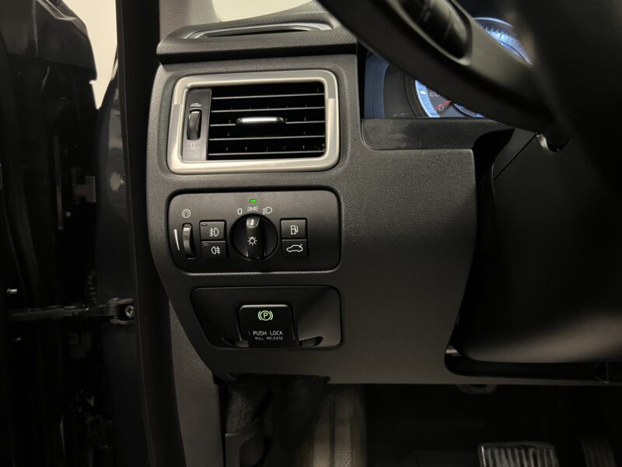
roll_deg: +0.3
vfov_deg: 53.1
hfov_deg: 67.3
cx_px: 311
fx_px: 467
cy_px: 234
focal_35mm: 26
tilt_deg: -8.0
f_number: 1.5
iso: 500
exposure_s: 1/50
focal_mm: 5.7
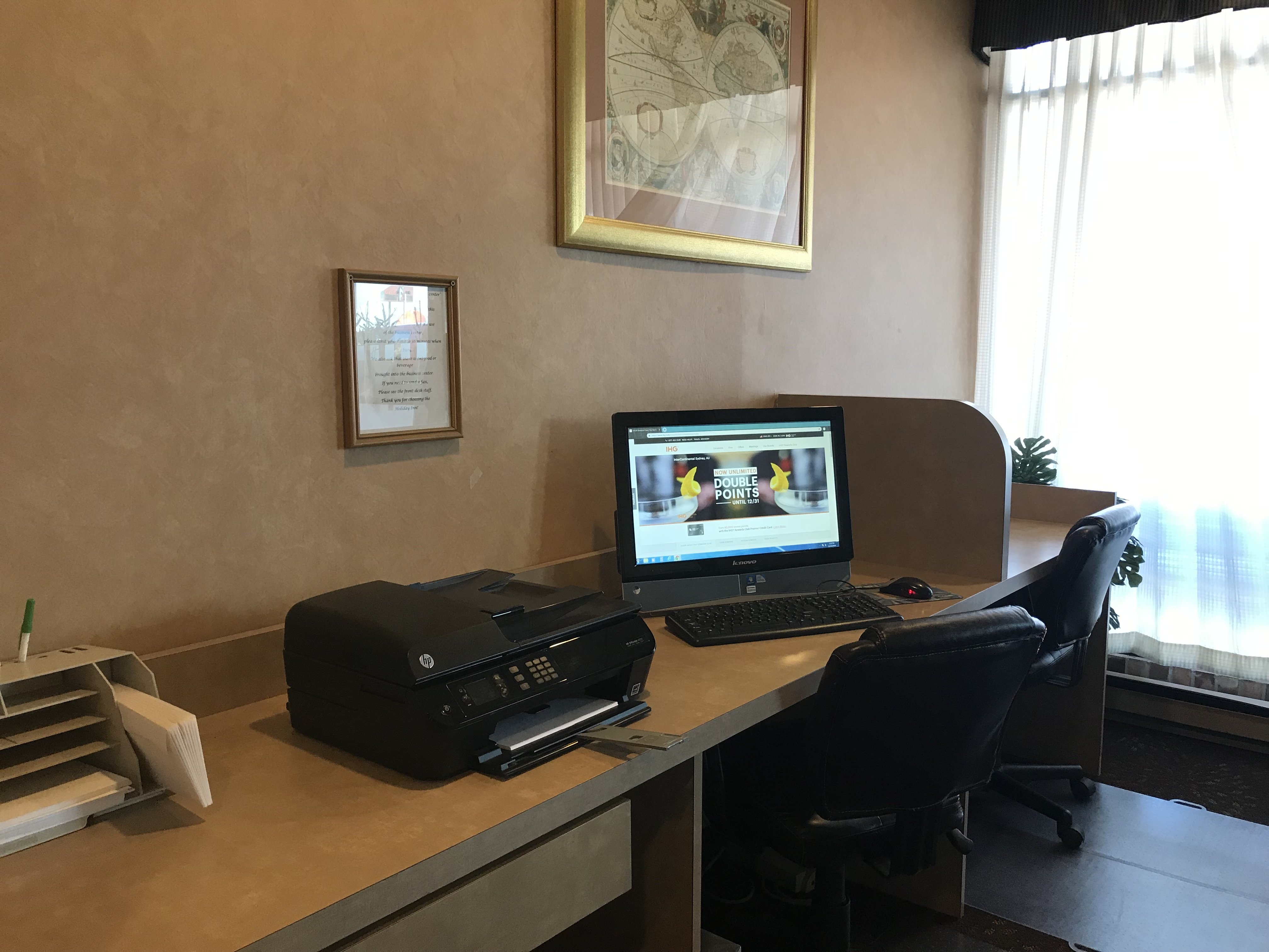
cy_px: 476
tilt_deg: -6.0
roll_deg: -0.9
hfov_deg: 63.4
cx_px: 634
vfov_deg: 49.7
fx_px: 1026
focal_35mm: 28
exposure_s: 1/24
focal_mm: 3.99
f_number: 1.8
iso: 40
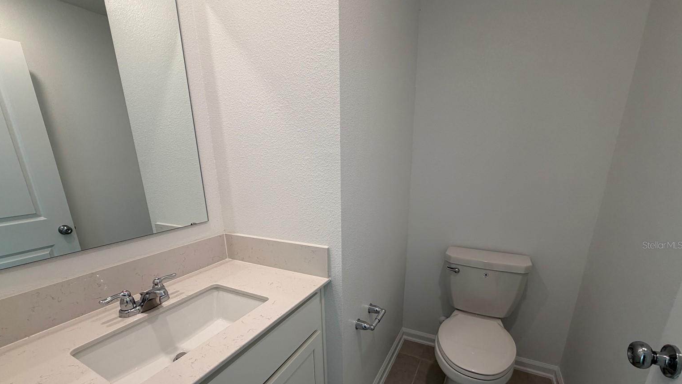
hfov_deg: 99.3
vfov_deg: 65.9
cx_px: 327
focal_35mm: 16
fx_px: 289
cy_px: 245
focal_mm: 2.22
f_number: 2.2
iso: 80
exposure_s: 1/120
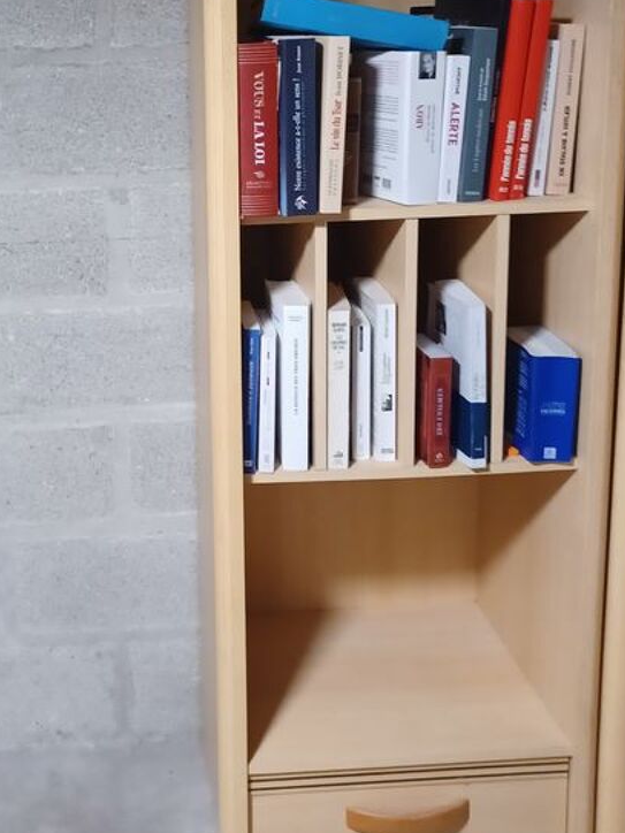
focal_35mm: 46
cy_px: 198
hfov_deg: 30.8
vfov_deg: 40.0
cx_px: 127
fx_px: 1107
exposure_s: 1/20
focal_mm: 4.6
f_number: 1.8
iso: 800
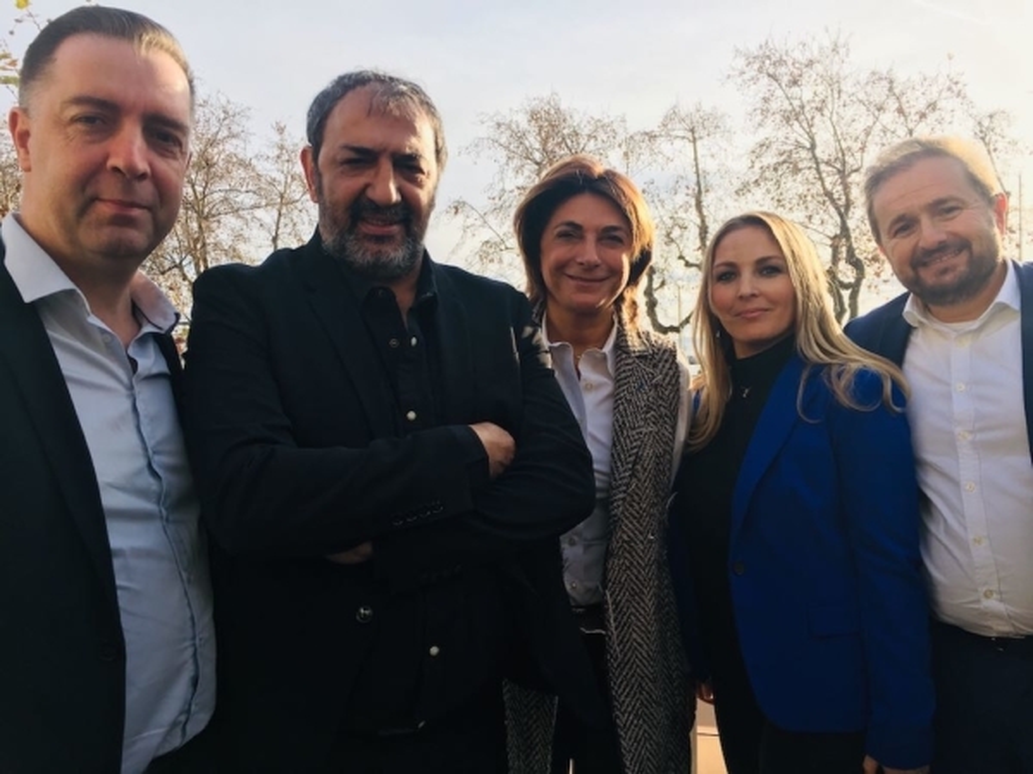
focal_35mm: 29
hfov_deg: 61.7
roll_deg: +0.5
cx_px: 516
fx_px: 865
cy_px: 387
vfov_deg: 48.2
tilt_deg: -2.2
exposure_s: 1/625
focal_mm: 4.15
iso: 25
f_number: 2.2
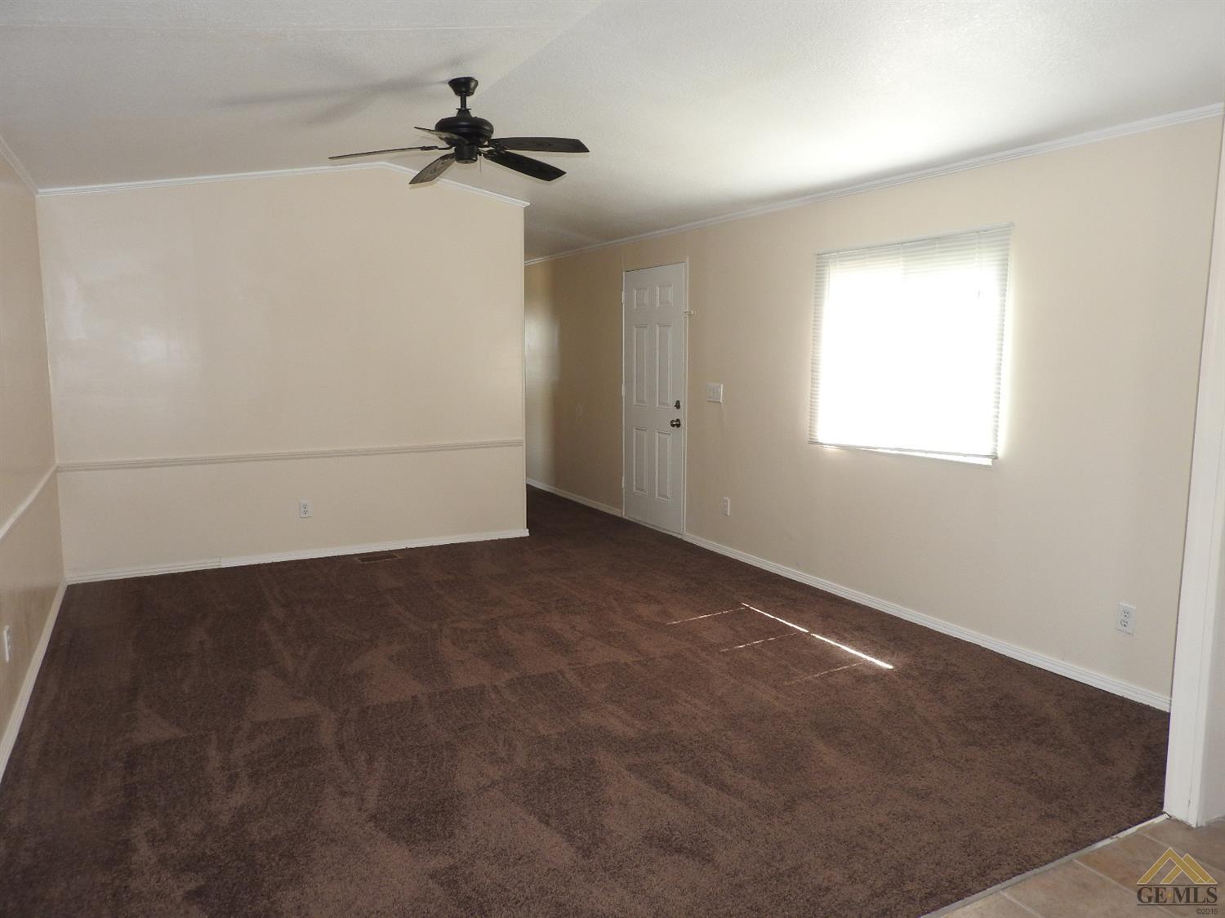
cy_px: 459
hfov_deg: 71.6
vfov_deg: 56.8
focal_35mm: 24
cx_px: 612
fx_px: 849
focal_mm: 4.3
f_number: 3.3
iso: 140
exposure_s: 1/30
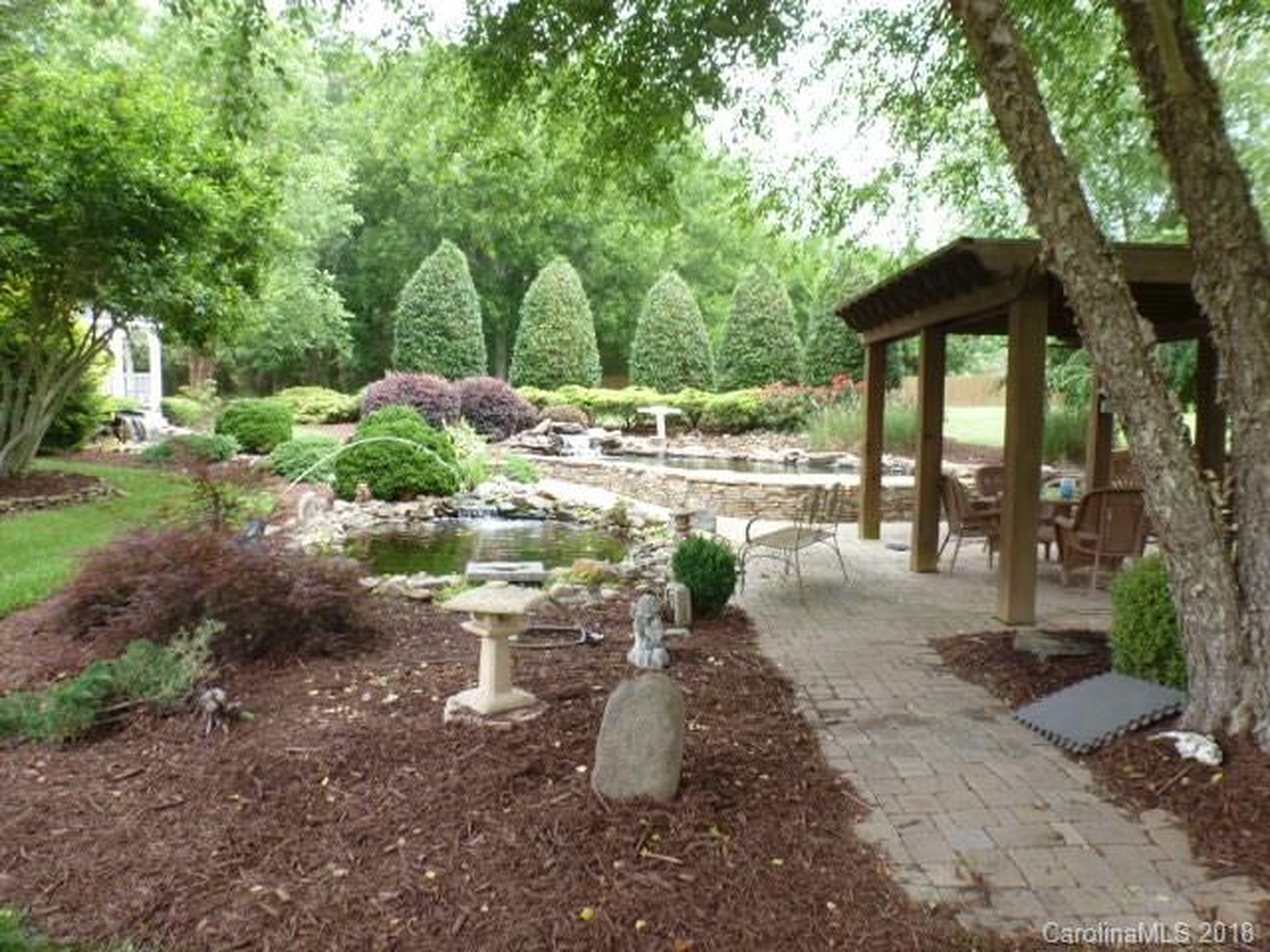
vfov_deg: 56.8
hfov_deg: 71.6
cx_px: 635
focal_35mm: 24
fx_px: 881
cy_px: 476
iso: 100
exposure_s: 1/100
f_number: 3.3
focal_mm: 4.3
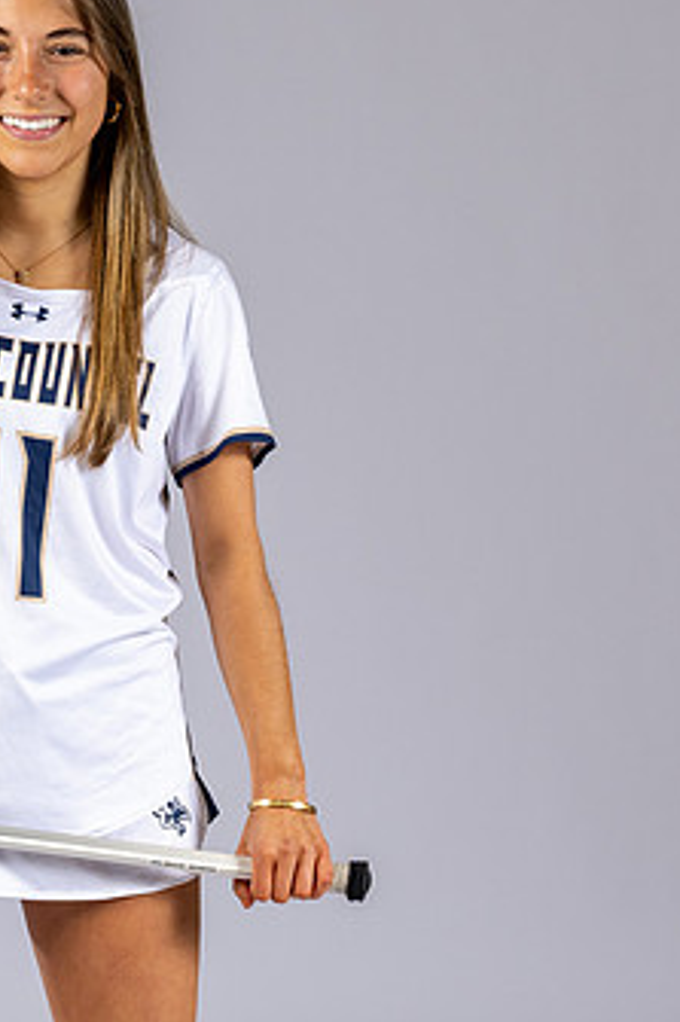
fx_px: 6211
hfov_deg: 6.3
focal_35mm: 219
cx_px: 133
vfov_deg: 9.4
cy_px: 632
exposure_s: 1/200
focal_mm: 70
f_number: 6.3
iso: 250
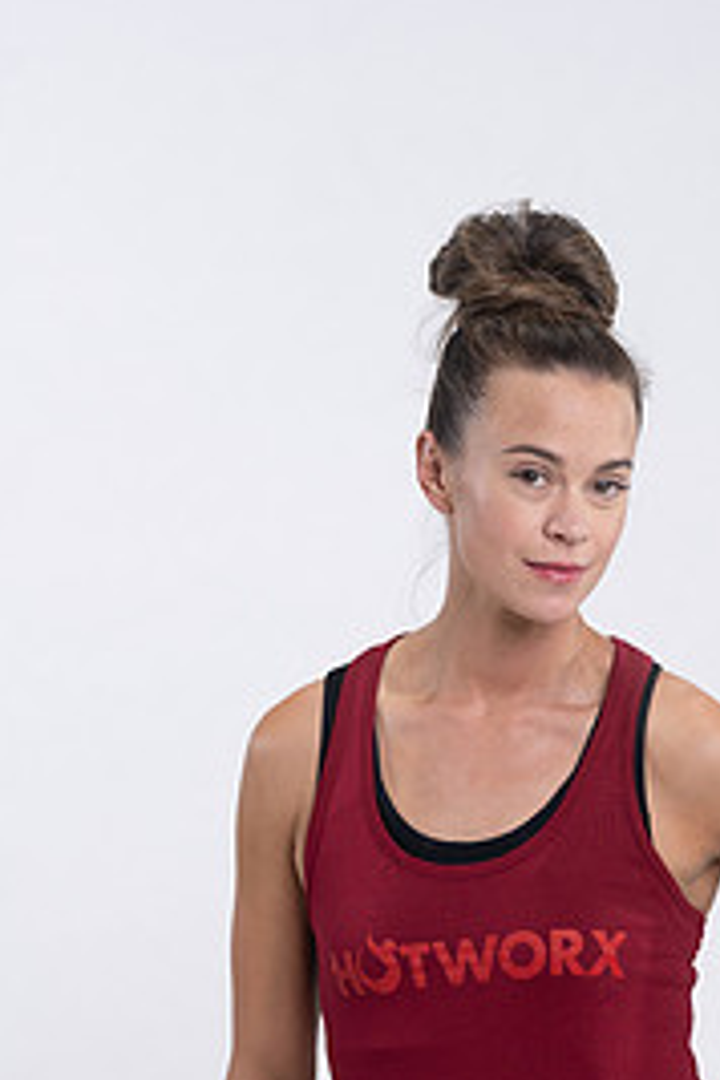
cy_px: 849
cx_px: 558
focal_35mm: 143
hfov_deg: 9.6
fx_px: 4290
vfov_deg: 14.3
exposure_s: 1/125
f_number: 4
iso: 200
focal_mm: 85
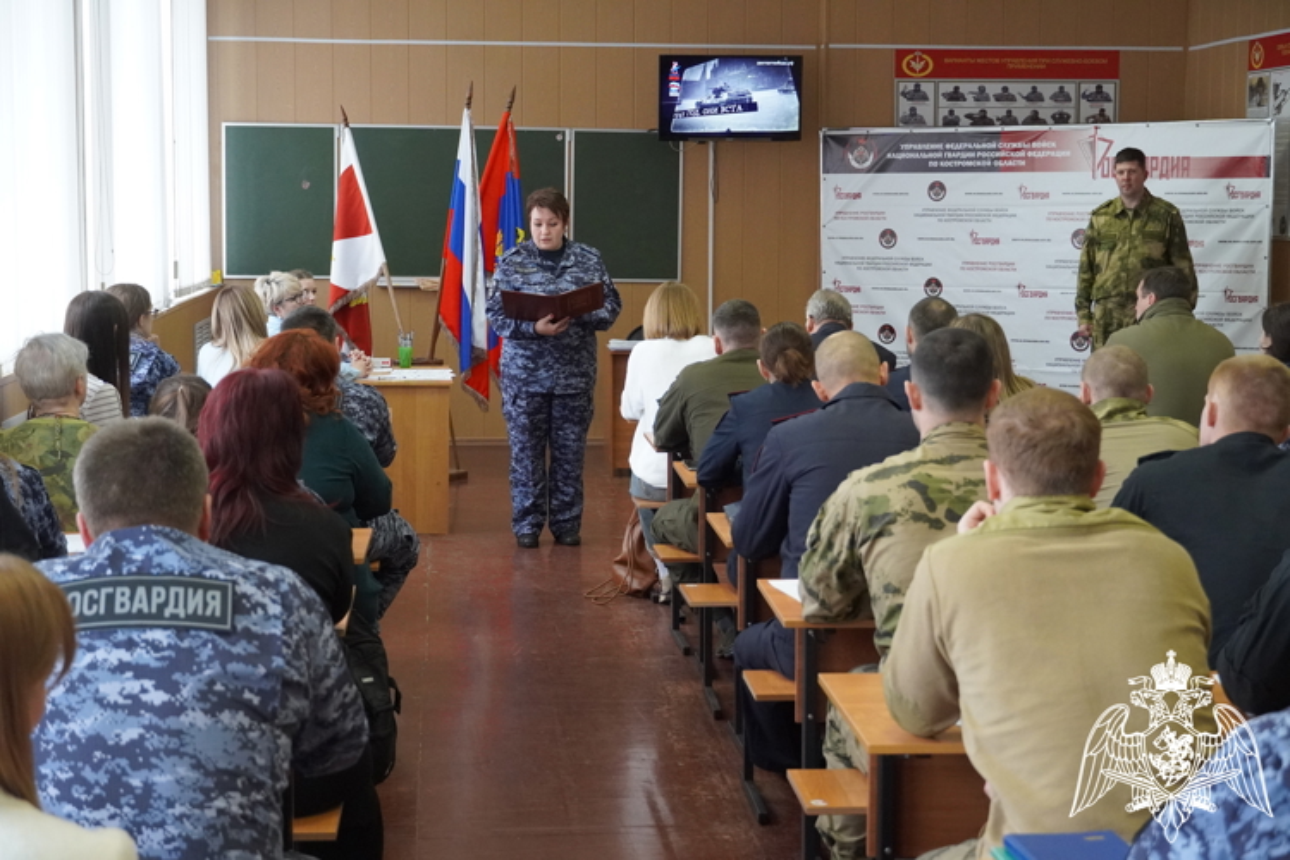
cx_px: 645
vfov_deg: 21.6
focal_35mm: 63
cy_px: 430
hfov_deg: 31.9
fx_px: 2257
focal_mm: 42
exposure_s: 1/160
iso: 3200
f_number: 5
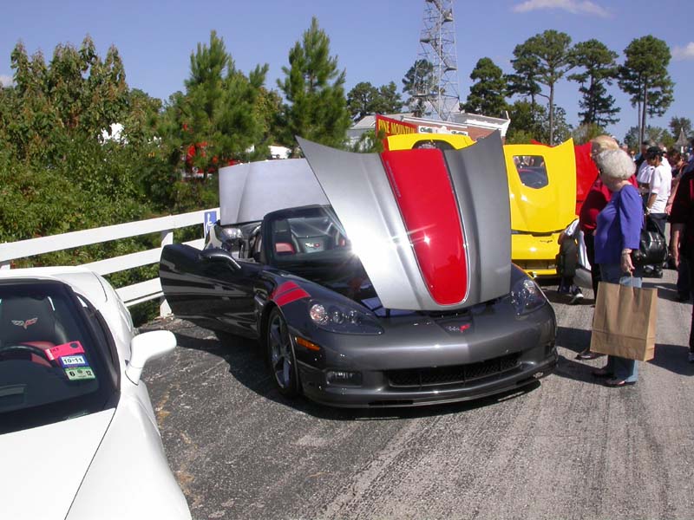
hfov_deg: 49.0
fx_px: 762
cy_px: 260
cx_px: 347
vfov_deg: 37.7
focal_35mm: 38
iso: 100
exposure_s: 1/408
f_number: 7.5
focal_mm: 7.85
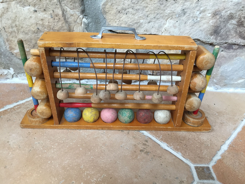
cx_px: 122
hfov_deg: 61.7
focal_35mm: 29
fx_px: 205
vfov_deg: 48.2
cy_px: 92
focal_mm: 4.15
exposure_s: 1/33
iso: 100
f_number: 2.2
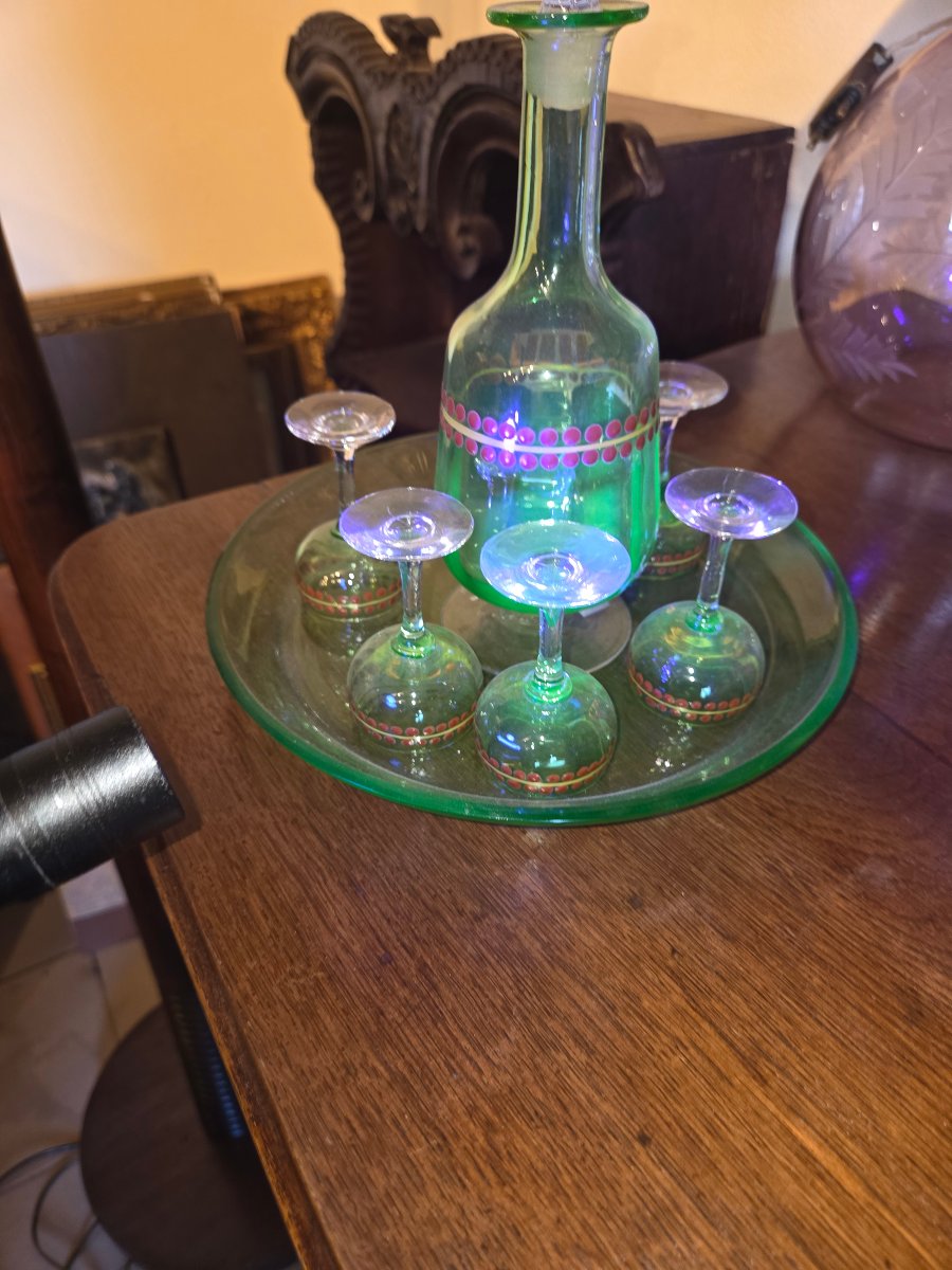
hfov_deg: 58.9
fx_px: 843
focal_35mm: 23
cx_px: 476
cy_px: 635
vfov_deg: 73.9
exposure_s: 1/15
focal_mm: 5.4
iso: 1600
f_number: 1.8
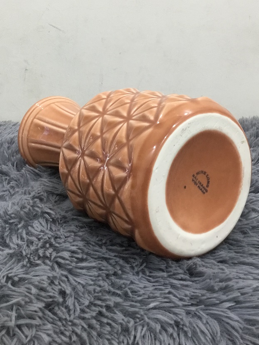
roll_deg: +0.1
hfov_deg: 32.2
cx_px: 127
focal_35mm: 45
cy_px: 103
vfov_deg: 41.3
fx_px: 449
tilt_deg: -11.7
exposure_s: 1/33
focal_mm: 3.3
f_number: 2.4
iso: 125
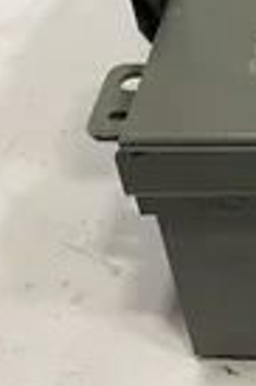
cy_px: 62
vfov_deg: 25.1
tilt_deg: -40.8
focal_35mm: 79
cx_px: 380
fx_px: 845
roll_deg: -0.4
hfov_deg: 15.9
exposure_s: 1/60
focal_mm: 4.2
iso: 160
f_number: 1.6
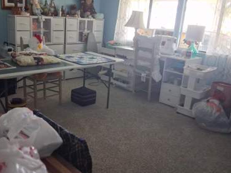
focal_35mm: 35
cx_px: 97
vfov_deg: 40.6
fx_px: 233
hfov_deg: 52.4
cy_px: 80
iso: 640
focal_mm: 4
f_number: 1.8
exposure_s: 1/60
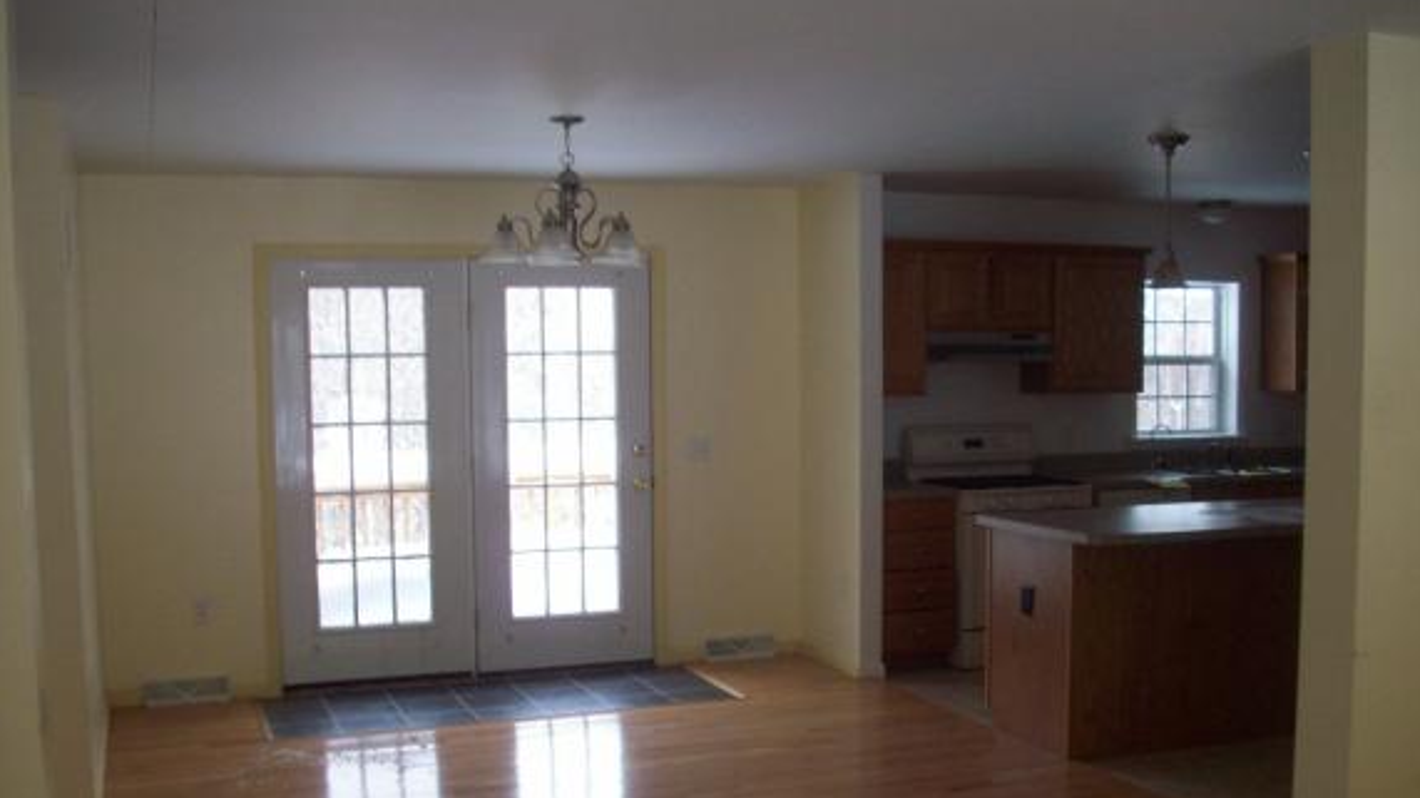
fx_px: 1544
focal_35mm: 41
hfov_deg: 49.4
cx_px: 719
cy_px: 515
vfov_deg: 28.9
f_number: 2.8
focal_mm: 6.2
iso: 90
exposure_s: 1/128
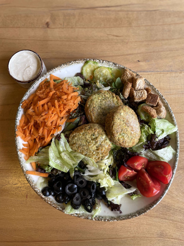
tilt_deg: -78.5
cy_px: 123
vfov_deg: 67.3
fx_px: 184
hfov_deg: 53.1
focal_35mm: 26
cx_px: 92
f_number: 1.6
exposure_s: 1/100
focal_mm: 4.2
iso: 64
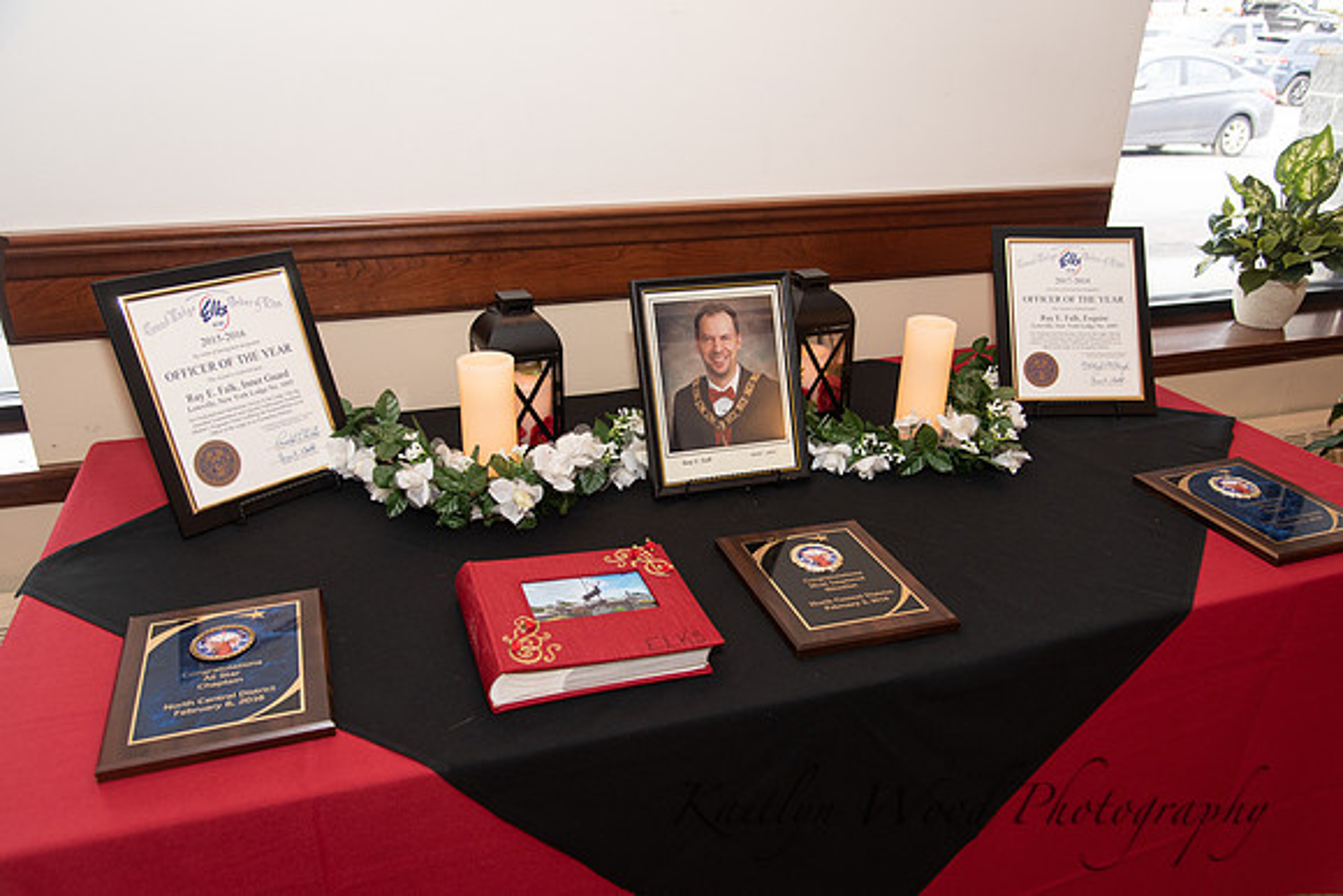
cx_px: 672
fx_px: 1007
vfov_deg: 48.0
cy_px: 448
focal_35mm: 27
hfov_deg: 67.4
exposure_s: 1/200
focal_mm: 27
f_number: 4
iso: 800
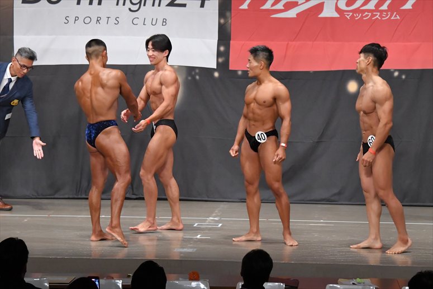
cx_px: 216
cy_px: 144
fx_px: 2020
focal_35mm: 168
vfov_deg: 8.2
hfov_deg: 12.2
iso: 6400
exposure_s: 1/400
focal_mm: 112
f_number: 5.6
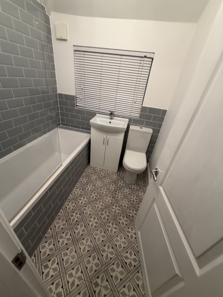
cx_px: 112
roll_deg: -8.3
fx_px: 120
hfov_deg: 85.7
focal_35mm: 14
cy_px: 148
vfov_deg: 102.1
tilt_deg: -30.9
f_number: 2.2
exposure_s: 1/50
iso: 160
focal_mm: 2.22
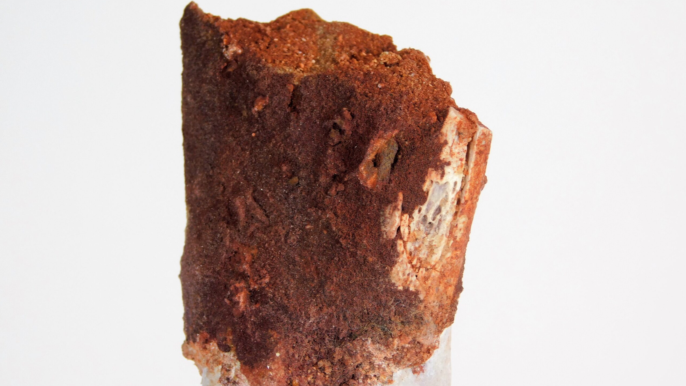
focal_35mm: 201
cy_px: 237
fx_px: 3656
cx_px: 342
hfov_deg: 10.7
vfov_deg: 6.0
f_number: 5.4
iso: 125
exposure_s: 1/125
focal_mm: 32.7
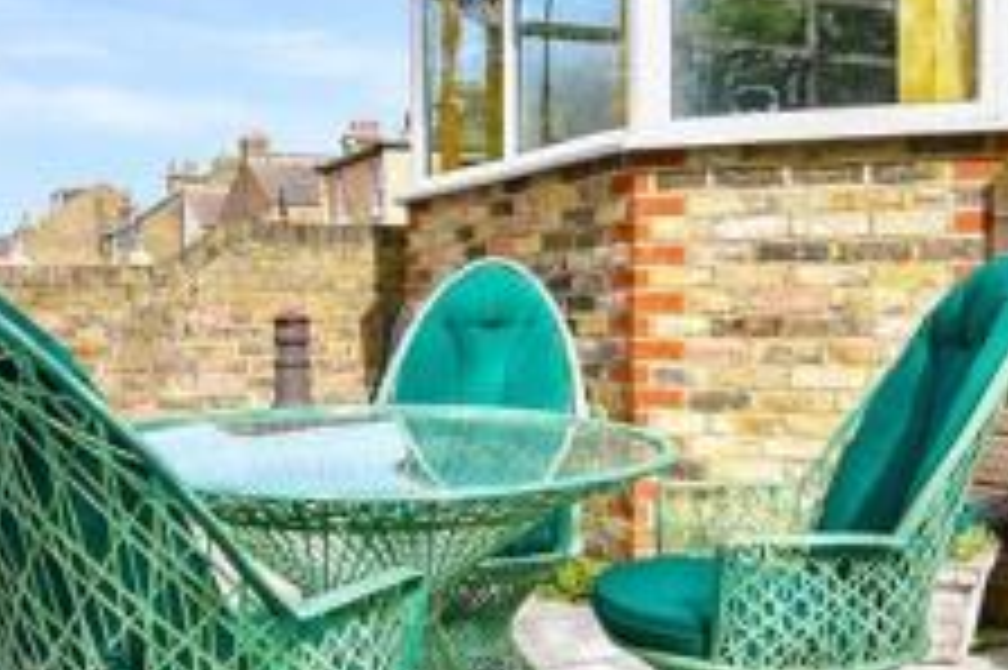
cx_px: 432
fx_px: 1231
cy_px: 348
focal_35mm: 44
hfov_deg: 44.4
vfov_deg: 30.5
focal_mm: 10
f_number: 8
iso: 160
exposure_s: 1/160
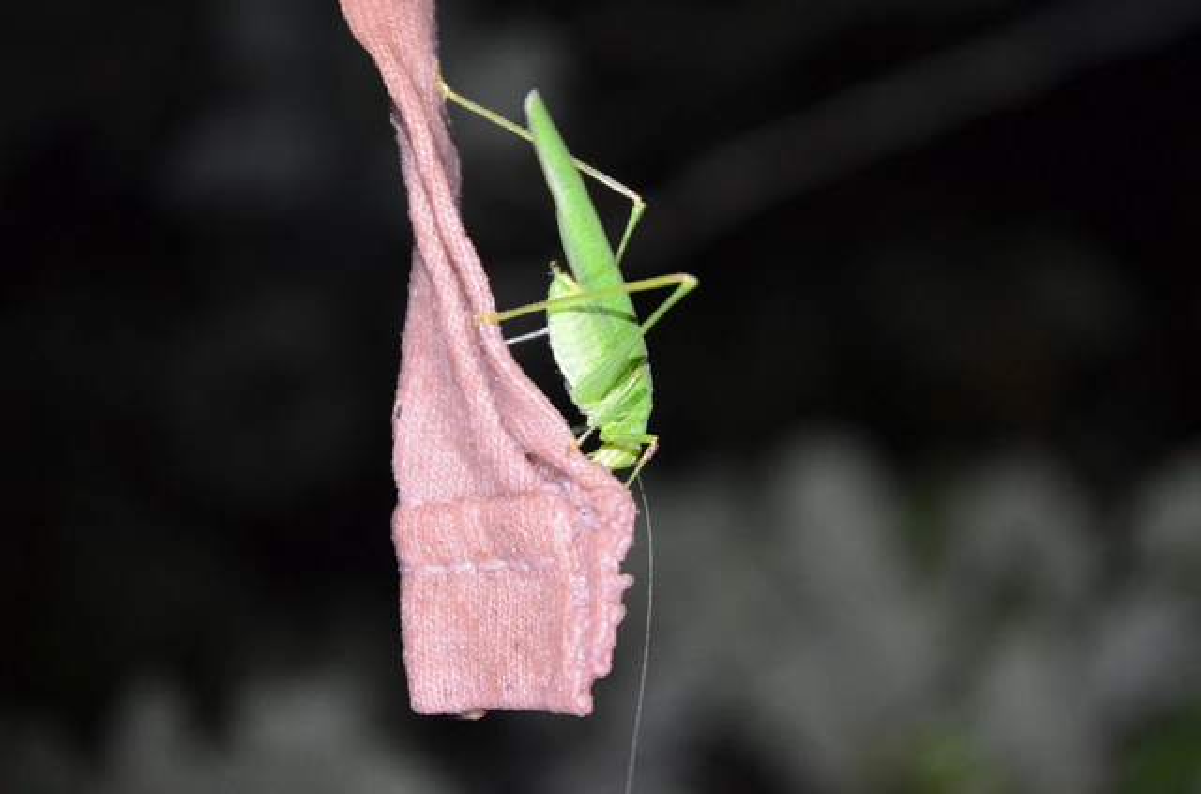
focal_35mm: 82
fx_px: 2745
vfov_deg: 16.5
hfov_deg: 24.7
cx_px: 600
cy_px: 397
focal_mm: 55
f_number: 5.6
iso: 1600
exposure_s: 1/60
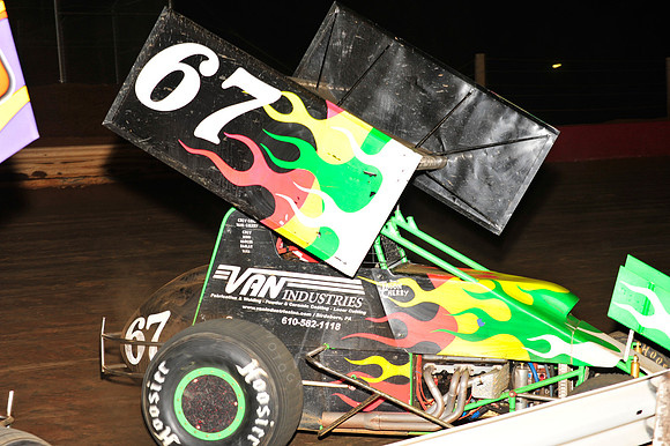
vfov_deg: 17.0
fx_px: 1488
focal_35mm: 80
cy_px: 223
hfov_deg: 25.4
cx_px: 335
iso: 800
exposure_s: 1/250
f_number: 7.1
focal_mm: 80
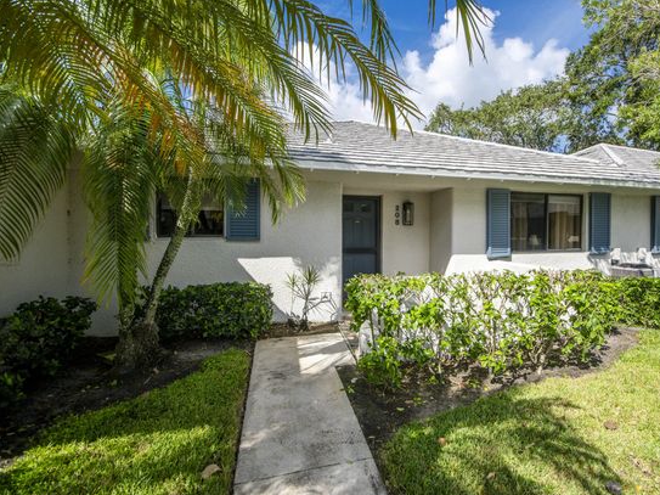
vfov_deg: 74.7
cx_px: 367
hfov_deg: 90.7
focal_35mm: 17
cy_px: 239
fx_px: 324
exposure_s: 1/320
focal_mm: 10
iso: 100
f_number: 8
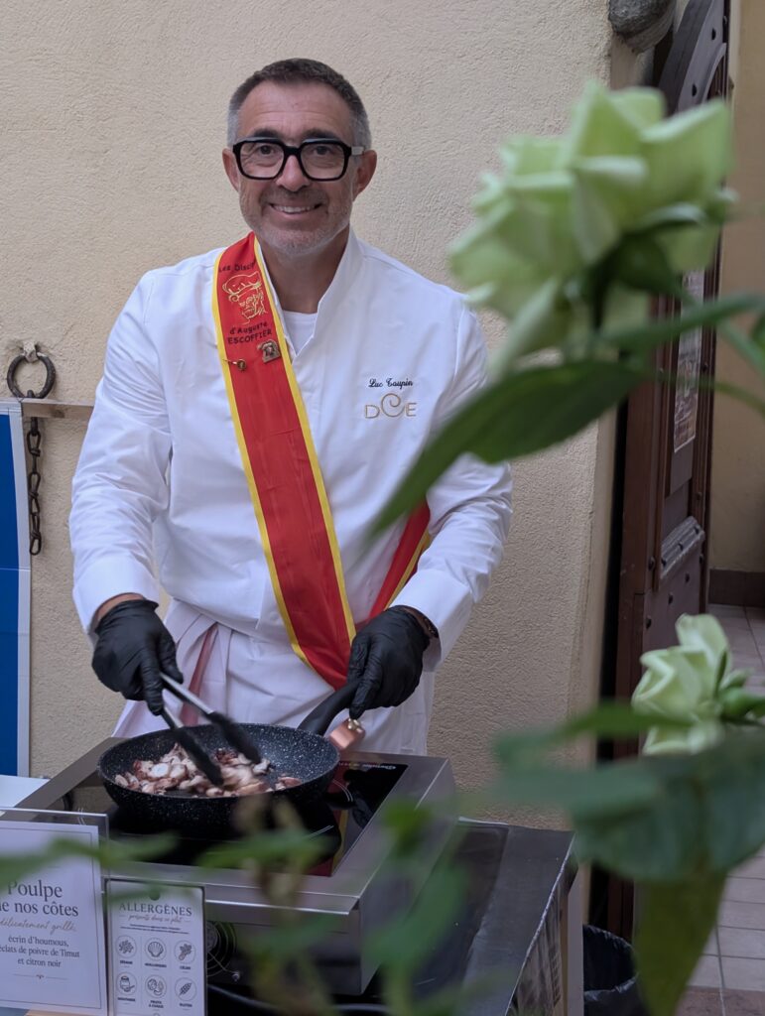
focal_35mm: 49
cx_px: 382
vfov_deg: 38.9
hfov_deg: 29.7
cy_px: 508
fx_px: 1440
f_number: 1.68
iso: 545
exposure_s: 1/35.7
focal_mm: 6.9
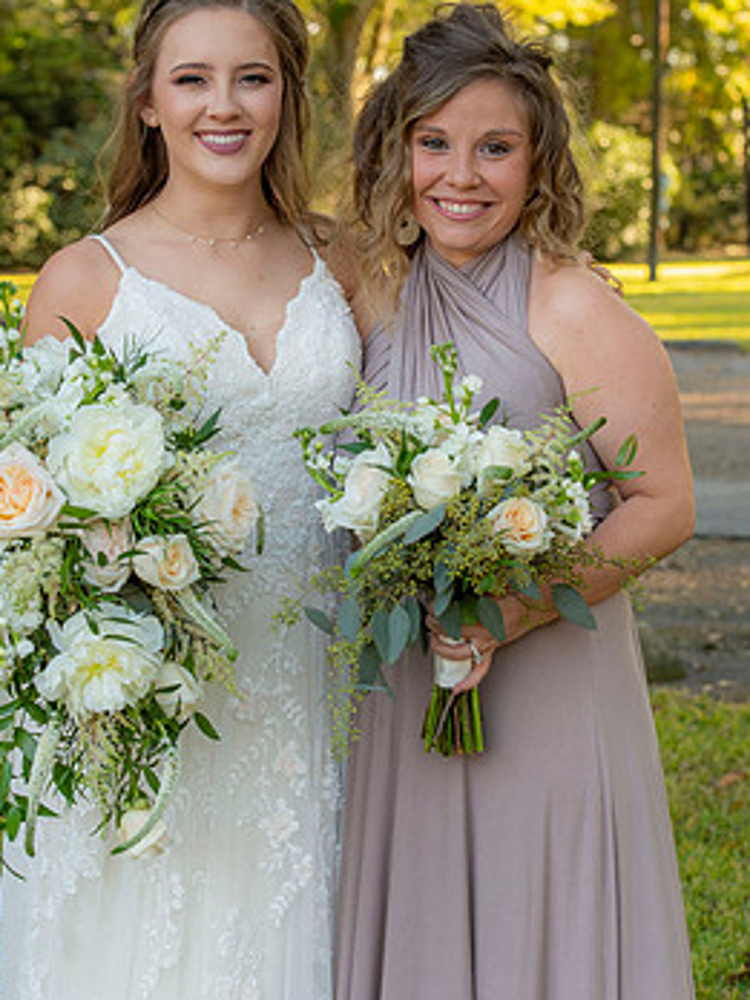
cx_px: 359
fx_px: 3698
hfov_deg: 11.6
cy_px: 448
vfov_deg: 15.4
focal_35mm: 128
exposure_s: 1/400
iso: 1250
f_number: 6.3
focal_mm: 80
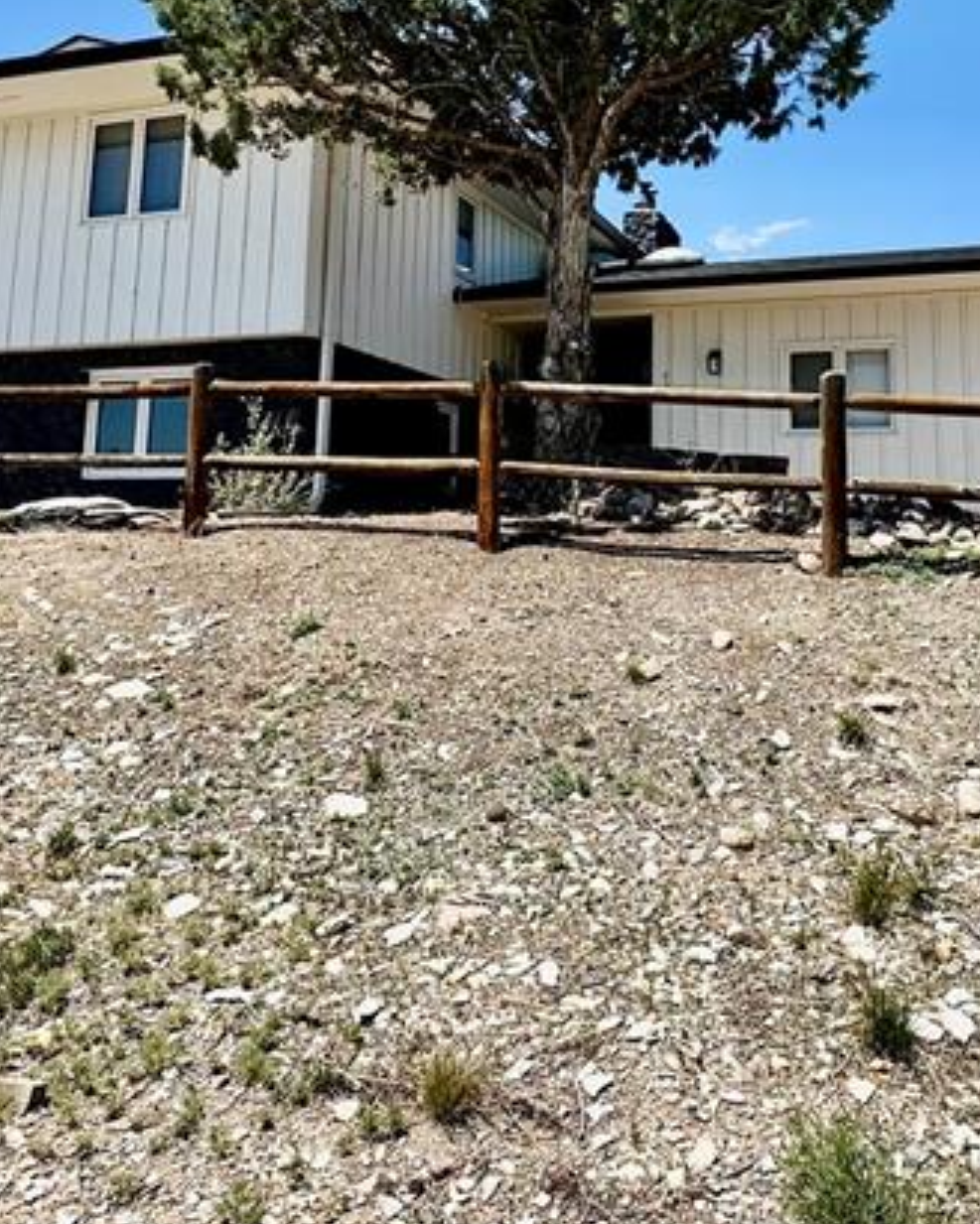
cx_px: 599
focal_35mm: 34
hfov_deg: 43.1
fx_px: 1232
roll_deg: -0.7
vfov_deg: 51.3
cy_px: 356
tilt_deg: +8.8
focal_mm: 2.22
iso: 50
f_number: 2.2
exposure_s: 1/1770
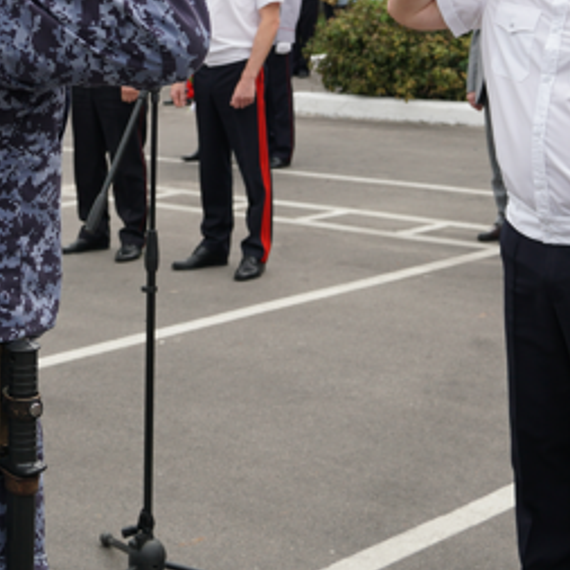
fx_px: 1546
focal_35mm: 83
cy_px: 59
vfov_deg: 20.5
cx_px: 261
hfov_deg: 20.9
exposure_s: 1/200
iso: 100
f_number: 4
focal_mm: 22
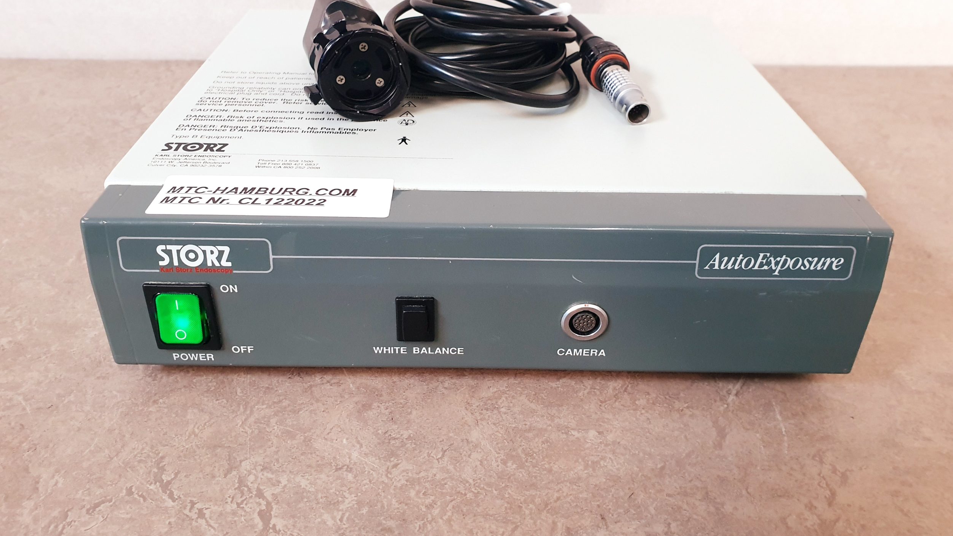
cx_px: 469
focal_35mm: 29
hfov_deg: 66.1
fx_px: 733
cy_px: 246
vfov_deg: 40.2
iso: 400
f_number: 2.4
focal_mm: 4.3
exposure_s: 1/50
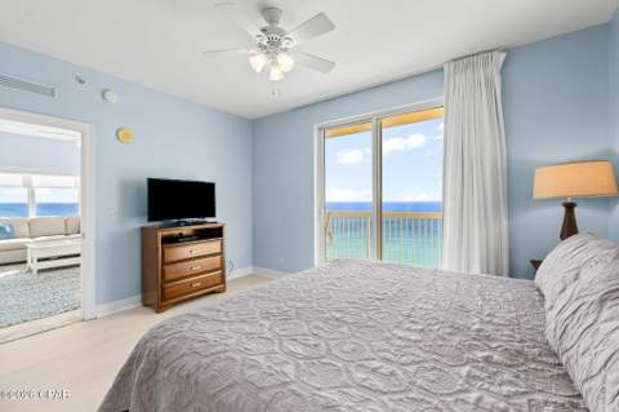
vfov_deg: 77.2
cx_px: 310
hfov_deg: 100.4
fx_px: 258
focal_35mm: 15
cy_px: 206
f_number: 9
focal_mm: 10
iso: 400
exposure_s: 1/10
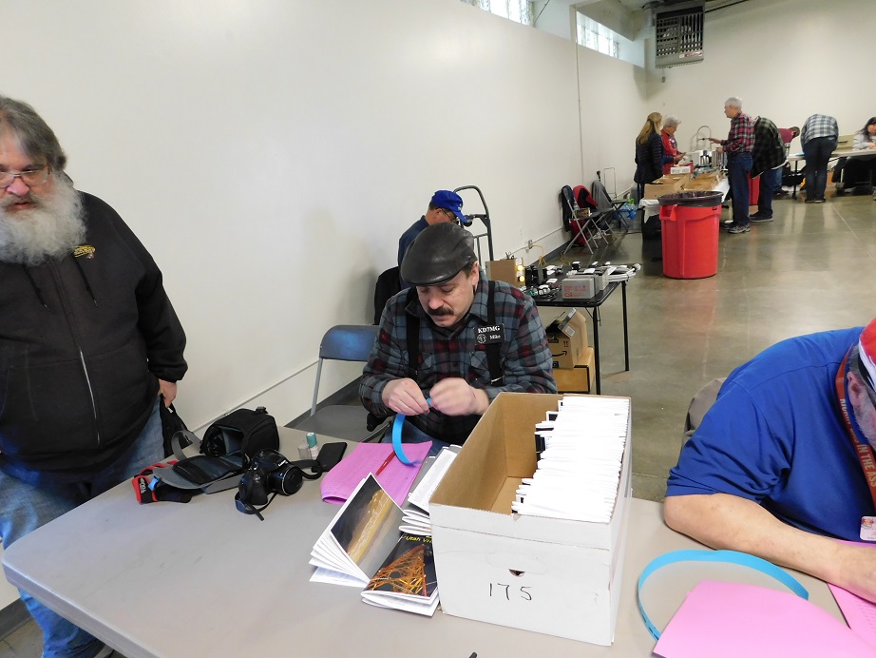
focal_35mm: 23
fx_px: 582
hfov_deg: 73.9
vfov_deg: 58.9
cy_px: 329
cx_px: 438
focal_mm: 4
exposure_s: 1/30
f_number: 3
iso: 280
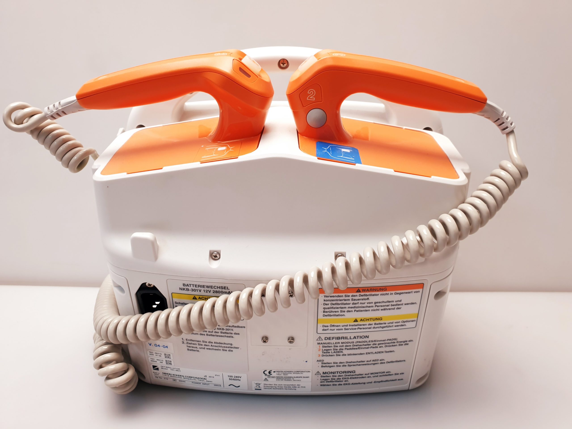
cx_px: 286
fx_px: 430
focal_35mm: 26
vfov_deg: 53.1
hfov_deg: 67.3
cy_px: 214
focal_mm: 4.3
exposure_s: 1/50
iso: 64
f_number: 2.4
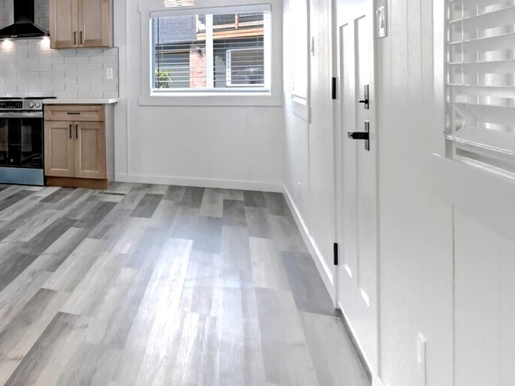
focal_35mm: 36
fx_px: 536
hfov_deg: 40.2
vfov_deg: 38.8
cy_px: 103
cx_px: -69
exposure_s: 1/20
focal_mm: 10
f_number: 11
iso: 3200
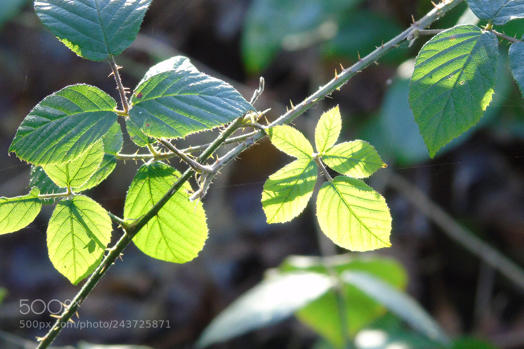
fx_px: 4220
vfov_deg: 4.7
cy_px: 153
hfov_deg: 7.1
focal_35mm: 290
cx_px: 262
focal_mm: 50
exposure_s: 1/60
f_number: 4.9
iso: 500
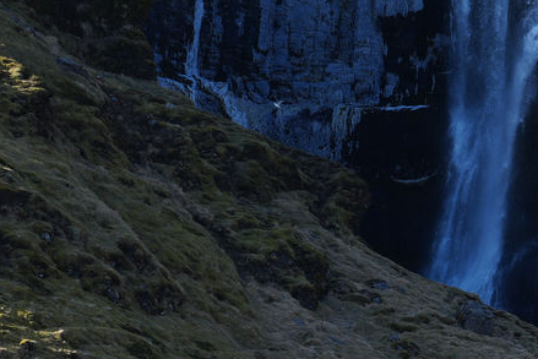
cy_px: 209
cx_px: 692
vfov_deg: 4.4
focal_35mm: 310
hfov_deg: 6.6
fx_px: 4634
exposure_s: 1/160
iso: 100
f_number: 8
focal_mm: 85
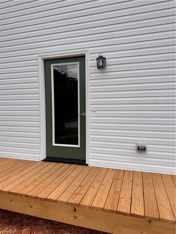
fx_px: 163
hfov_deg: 56.8
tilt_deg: -2.3
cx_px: 88
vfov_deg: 71.6
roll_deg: -1.4
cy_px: 117
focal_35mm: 24
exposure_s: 1/4310
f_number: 1.78
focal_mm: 6.76
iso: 80
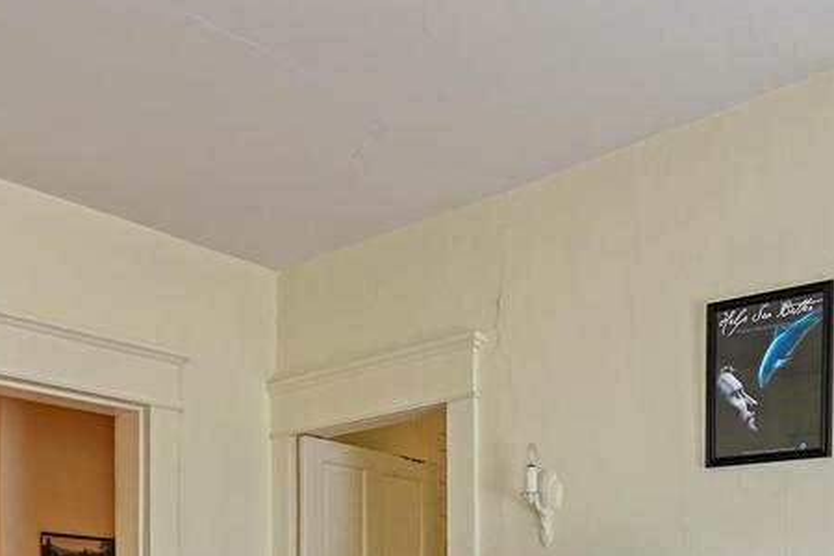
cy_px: 665
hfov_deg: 41.1
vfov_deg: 25.3
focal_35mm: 48
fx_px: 1112
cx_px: 393
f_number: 3.2
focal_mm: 10
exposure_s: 1/30
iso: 100
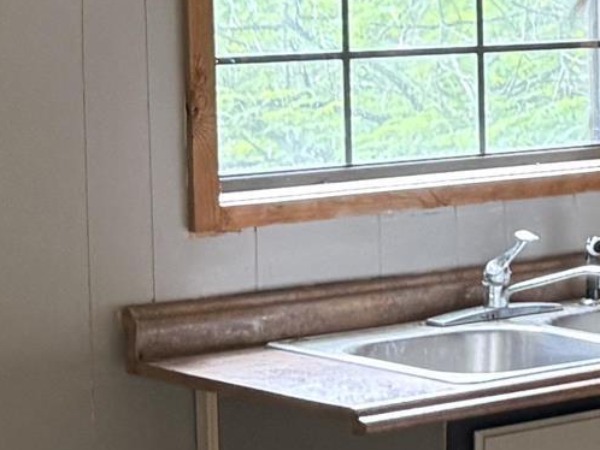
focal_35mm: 148
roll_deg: +0.4
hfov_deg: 12.1
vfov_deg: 10.0
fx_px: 2567
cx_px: 1111
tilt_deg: -2.0
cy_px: 63
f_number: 1.78
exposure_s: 1/60
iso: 250
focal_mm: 6.76
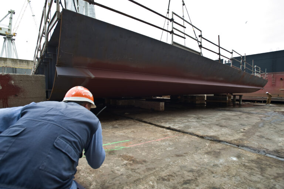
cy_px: 94
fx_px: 134
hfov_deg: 93.3
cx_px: 142
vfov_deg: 70.4
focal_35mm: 17
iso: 400
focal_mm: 17
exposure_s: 1/200
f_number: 6.3
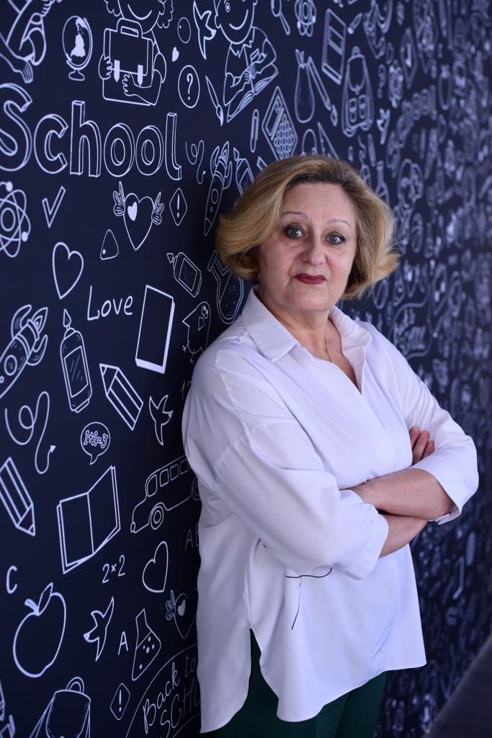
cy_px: 369
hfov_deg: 27.0
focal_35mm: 50
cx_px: 246
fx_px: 1025
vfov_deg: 39.6
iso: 800
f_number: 3.5
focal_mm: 50
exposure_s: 1/250
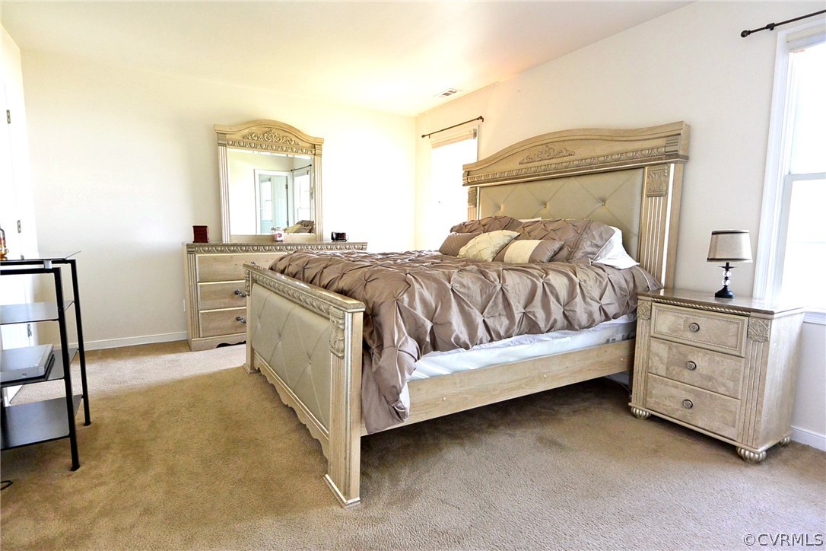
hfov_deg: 90.0
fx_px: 413
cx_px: 413
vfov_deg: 67.4
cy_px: 276
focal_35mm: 18
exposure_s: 1/40
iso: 800
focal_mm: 6.7
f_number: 3.5
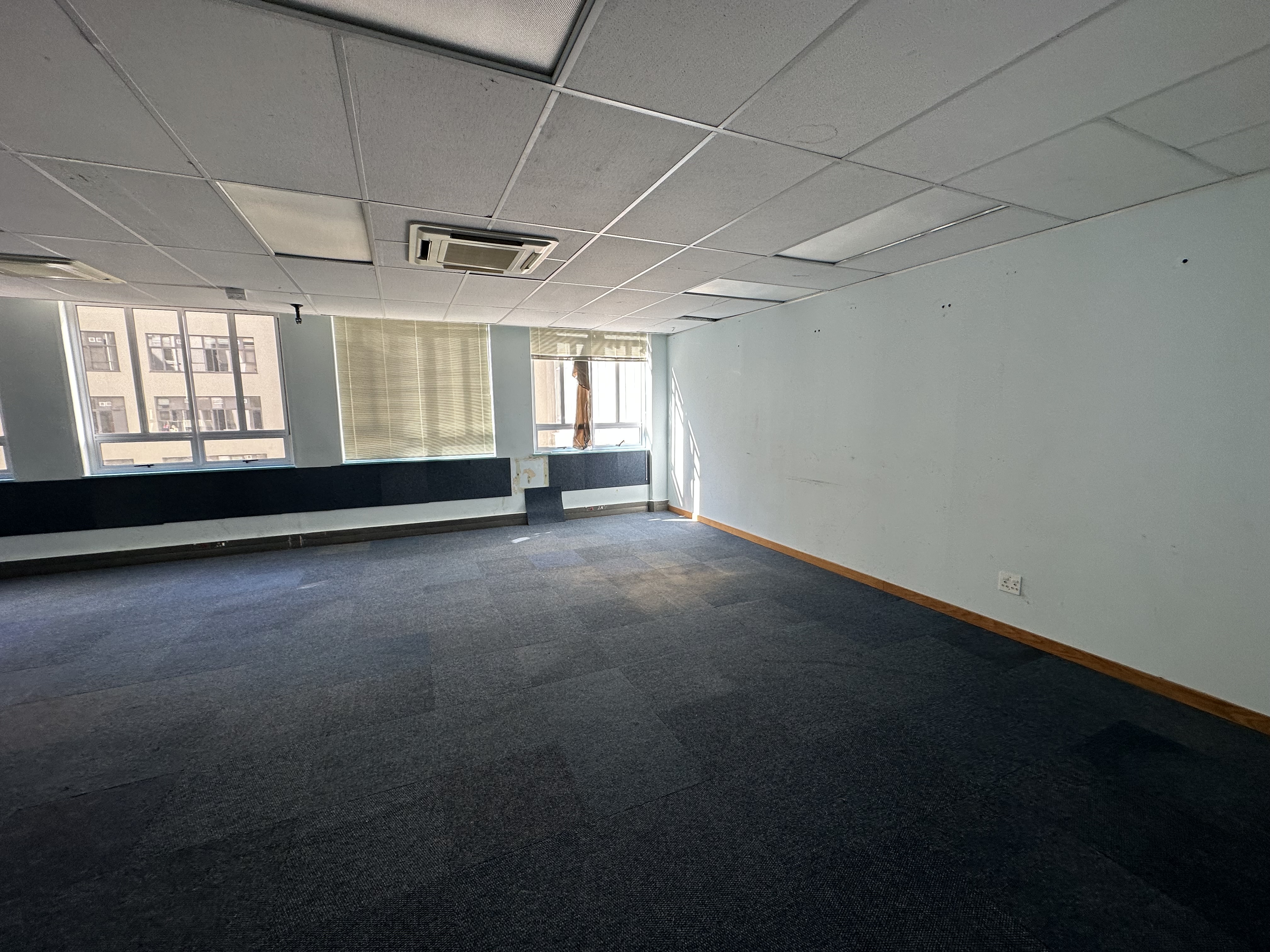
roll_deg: +1.4
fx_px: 514
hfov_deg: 102.1
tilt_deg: -9.2
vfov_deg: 85.7
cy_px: 476
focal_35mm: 14
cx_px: 635
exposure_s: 1/99
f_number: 2.2
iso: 50
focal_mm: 2.22
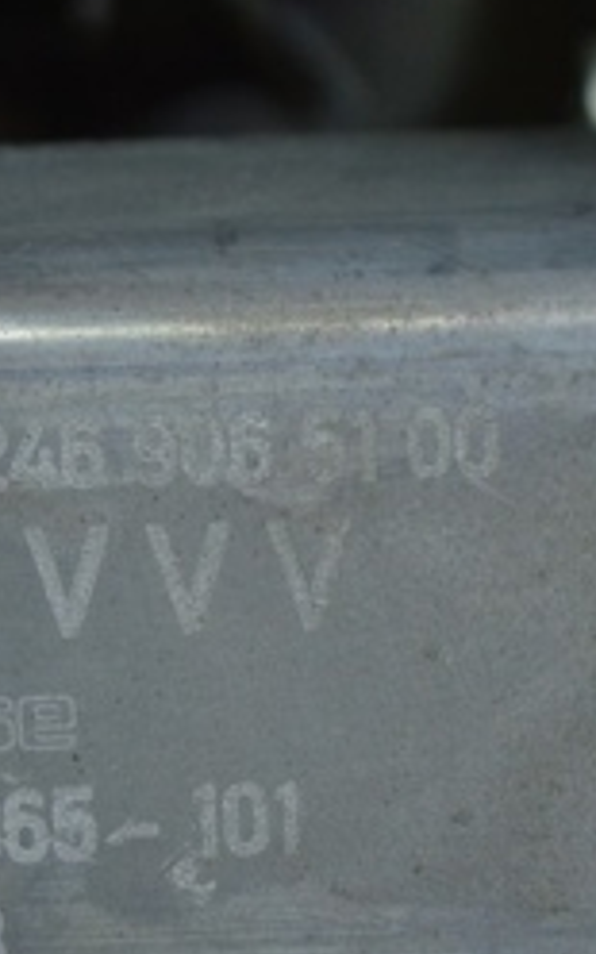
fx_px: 5622
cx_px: 123
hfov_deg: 6.1
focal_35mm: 216
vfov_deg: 9.7
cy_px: 448
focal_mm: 55
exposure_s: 1/40
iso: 400
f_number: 5.6
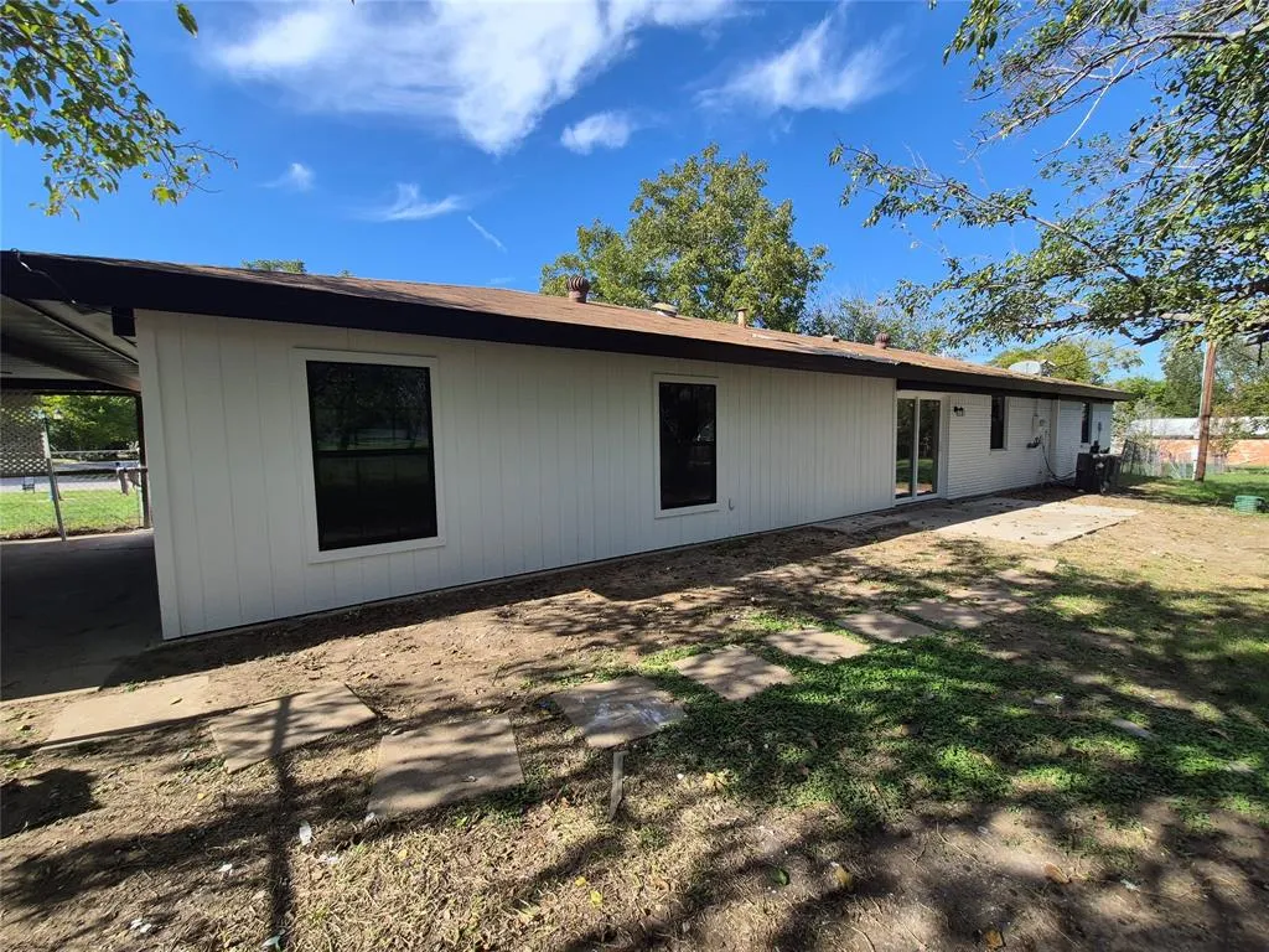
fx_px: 477
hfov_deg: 106.2
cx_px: 634
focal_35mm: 13
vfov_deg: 89.9
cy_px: 476
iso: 40
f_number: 2.2
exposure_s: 1/1104
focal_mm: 1.74
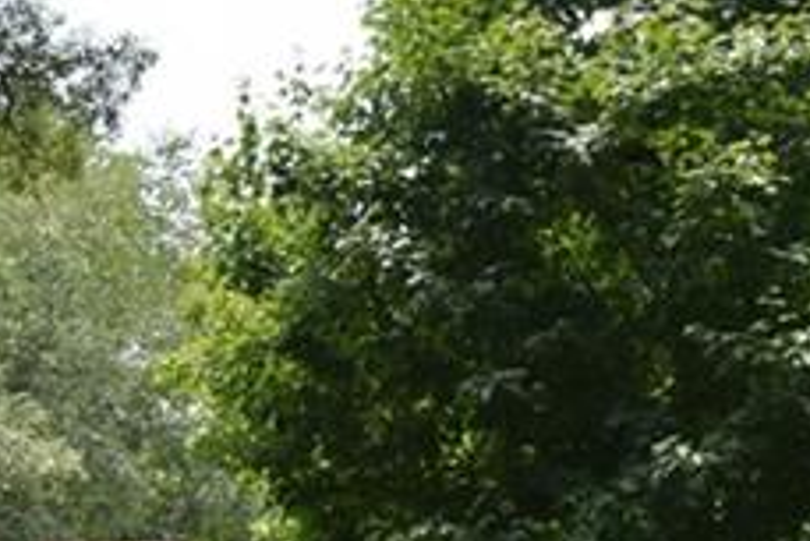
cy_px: 750
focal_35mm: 134
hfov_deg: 14.5
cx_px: -287
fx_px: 3017
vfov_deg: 10.0
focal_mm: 20
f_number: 7.1
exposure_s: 1/200
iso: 100
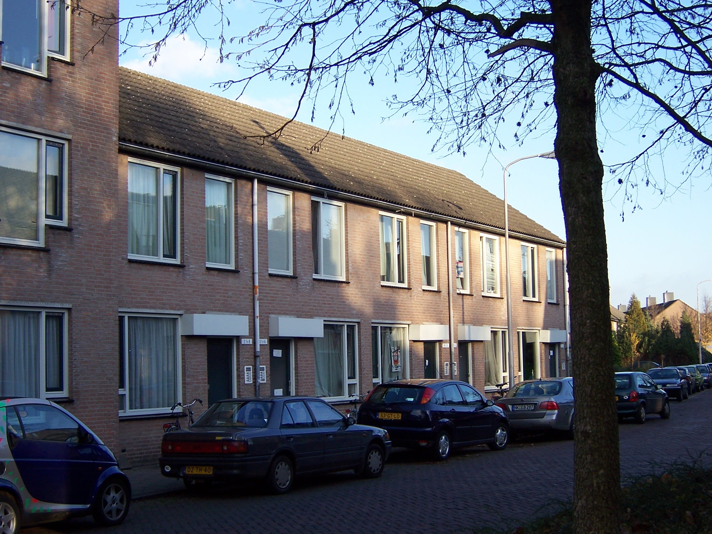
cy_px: 267
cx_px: 356
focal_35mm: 54
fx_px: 1111
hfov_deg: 35.5
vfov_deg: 27.0
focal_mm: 9
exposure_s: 1/250
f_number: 3.6
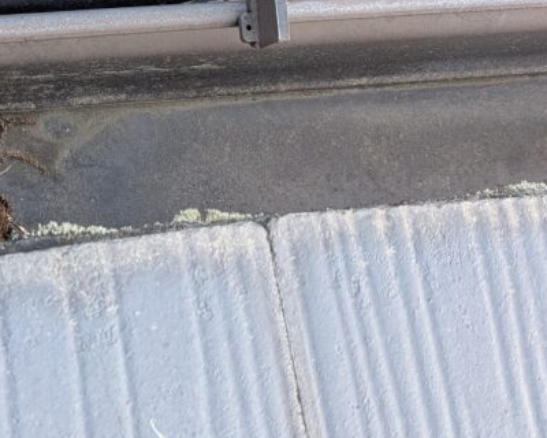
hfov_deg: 29.7
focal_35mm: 60
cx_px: 26
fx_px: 971
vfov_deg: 25.0
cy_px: 100
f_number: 1.7
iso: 248
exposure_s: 1/339
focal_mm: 4.53
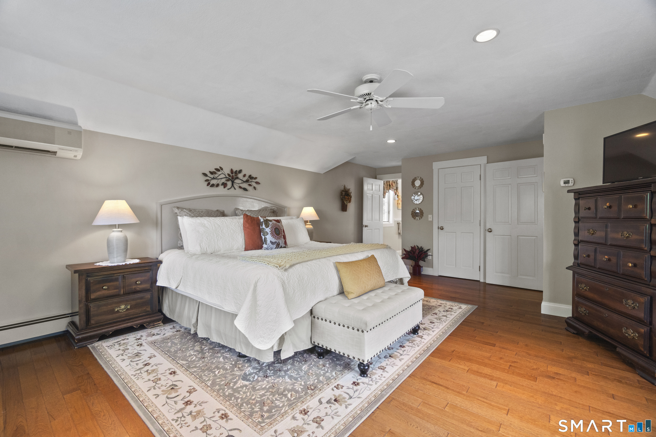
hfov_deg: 100.4
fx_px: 273
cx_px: 328
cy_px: 218
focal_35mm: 15
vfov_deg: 77.3
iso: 400
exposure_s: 1/5
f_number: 7.1
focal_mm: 10
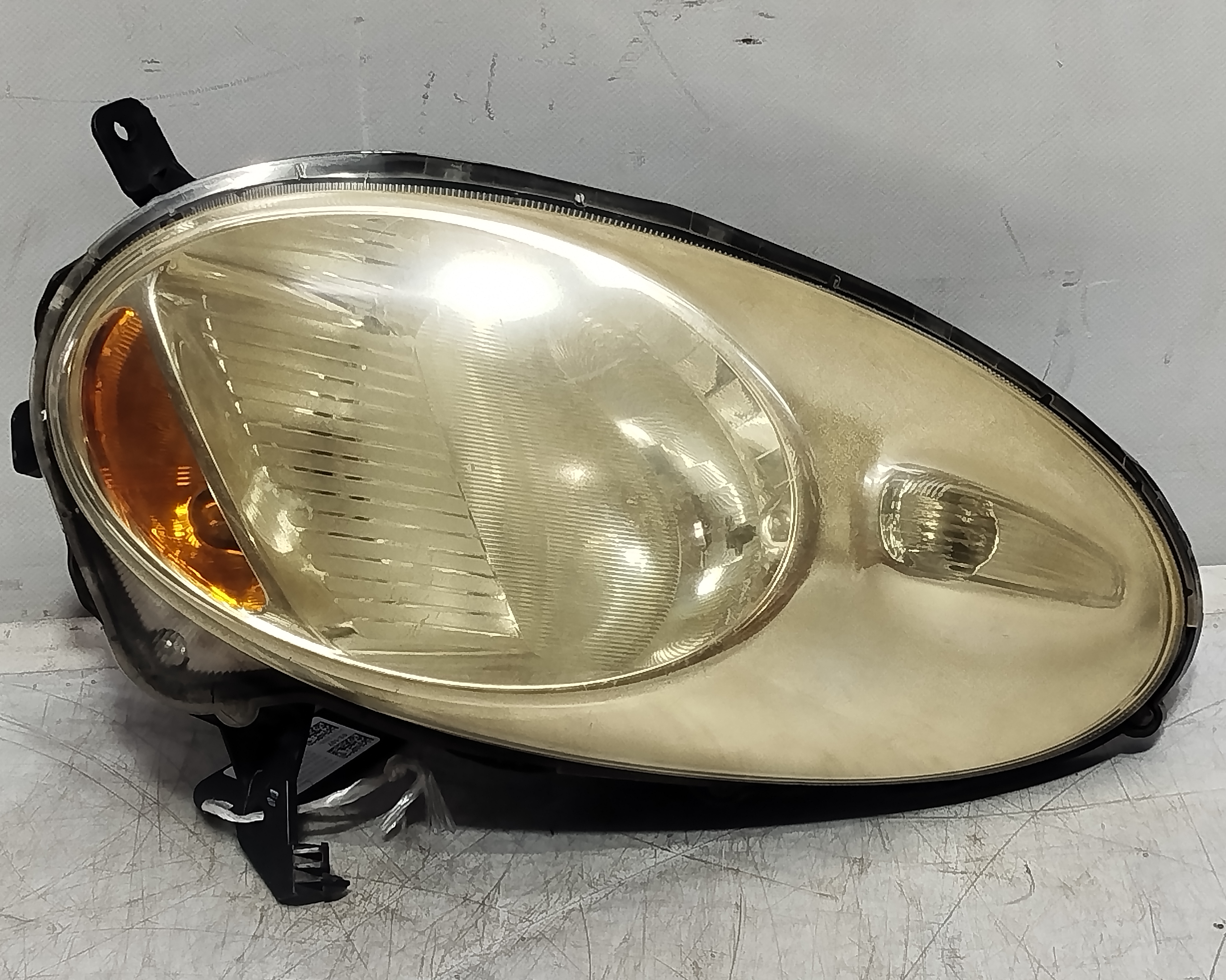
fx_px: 2758
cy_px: 488
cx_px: 590
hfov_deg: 25.1
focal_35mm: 76
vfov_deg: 20.2
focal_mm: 5.31
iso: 160
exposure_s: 1/50
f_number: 1.7
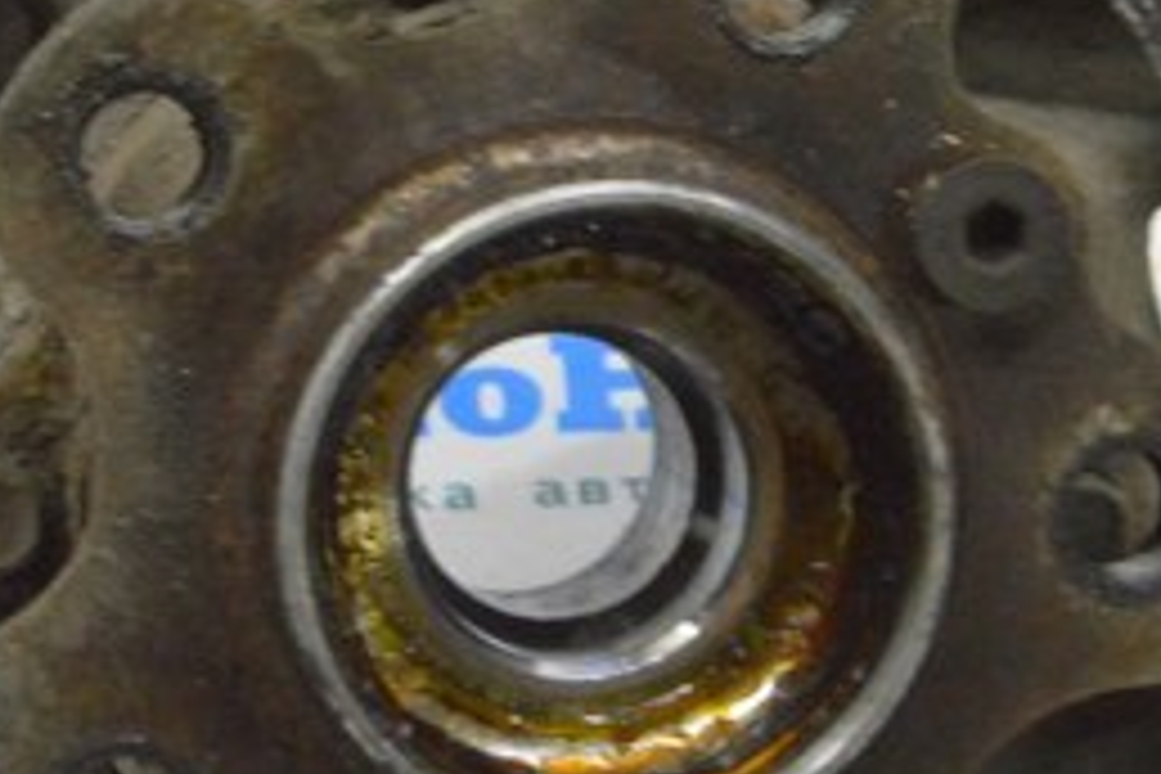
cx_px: 585
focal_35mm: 167
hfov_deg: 12.3
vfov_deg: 8.2
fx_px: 5393
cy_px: 421
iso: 6400
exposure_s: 1/15
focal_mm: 45
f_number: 20
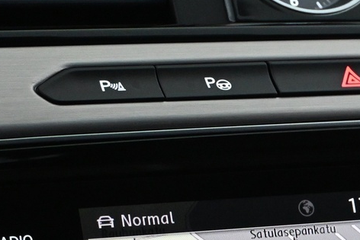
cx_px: 341
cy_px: 355
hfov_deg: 11.6
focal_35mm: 175
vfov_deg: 7.7
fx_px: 1750
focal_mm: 34
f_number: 5
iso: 3200
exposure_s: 1/60
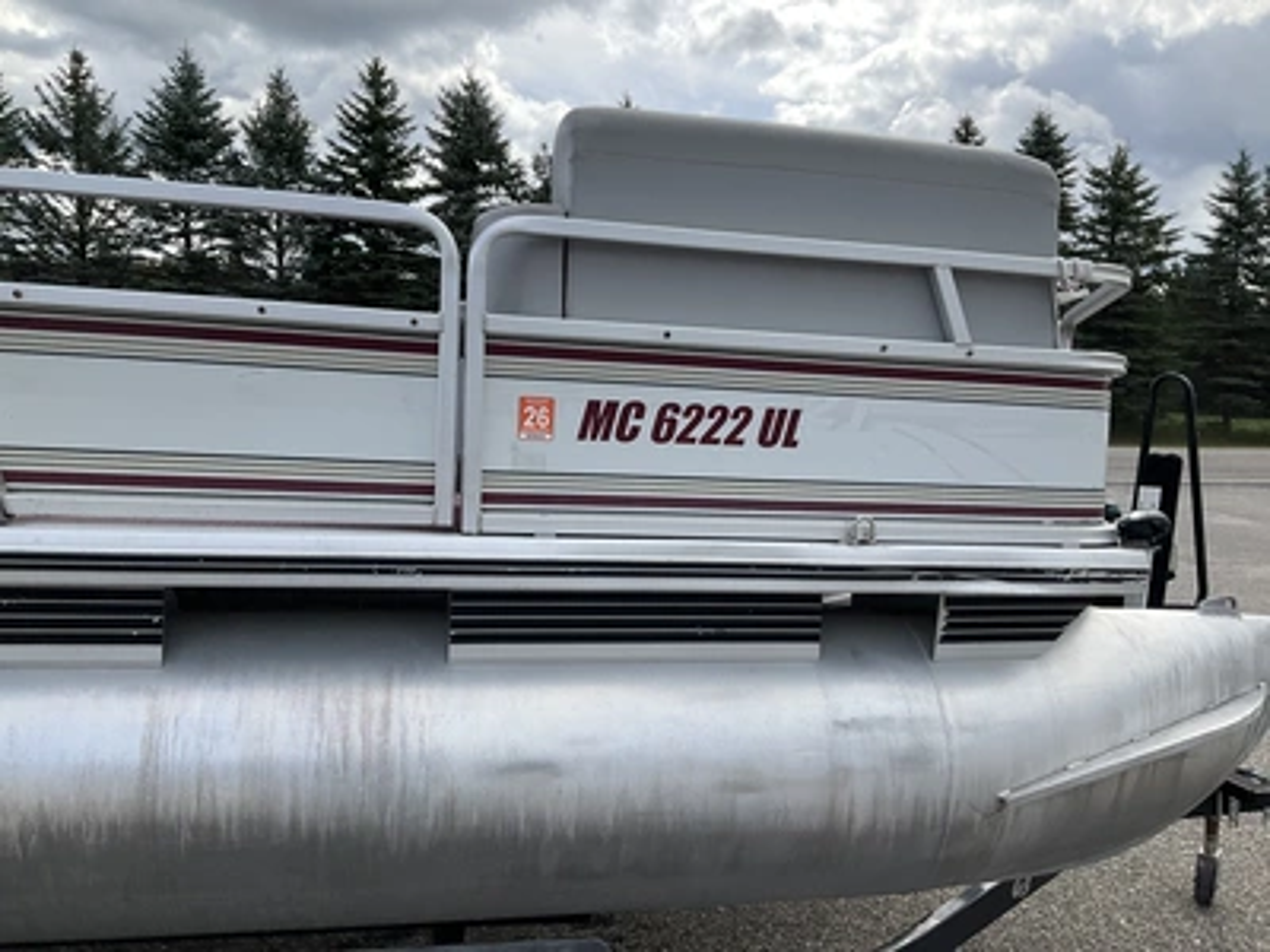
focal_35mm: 29
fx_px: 1064
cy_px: 476
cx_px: 635
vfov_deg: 48.2
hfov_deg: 61.7
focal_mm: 3
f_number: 1.8
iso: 25
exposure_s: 1/929
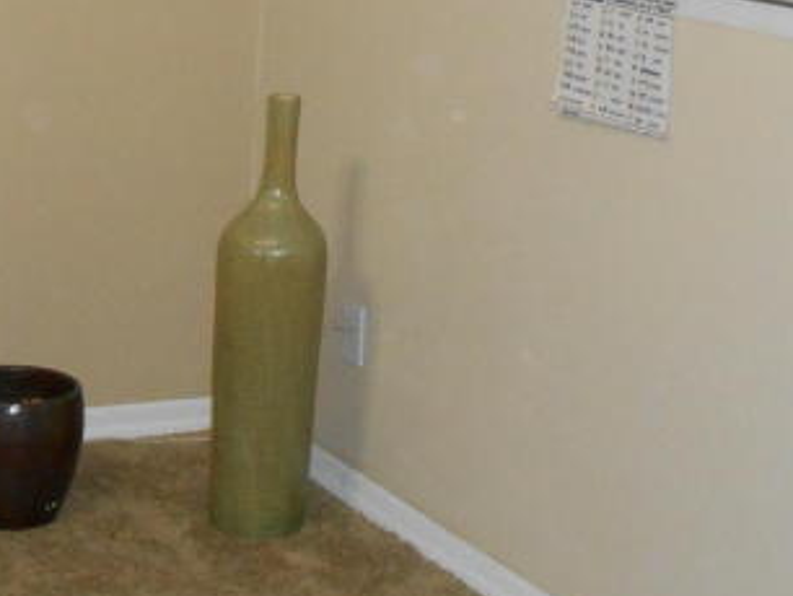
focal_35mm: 87
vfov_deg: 16.4
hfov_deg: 22.2
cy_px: -91
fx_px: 1995
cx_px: 176
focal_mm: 4.6
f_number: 3.5
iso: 400
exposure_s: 1/25
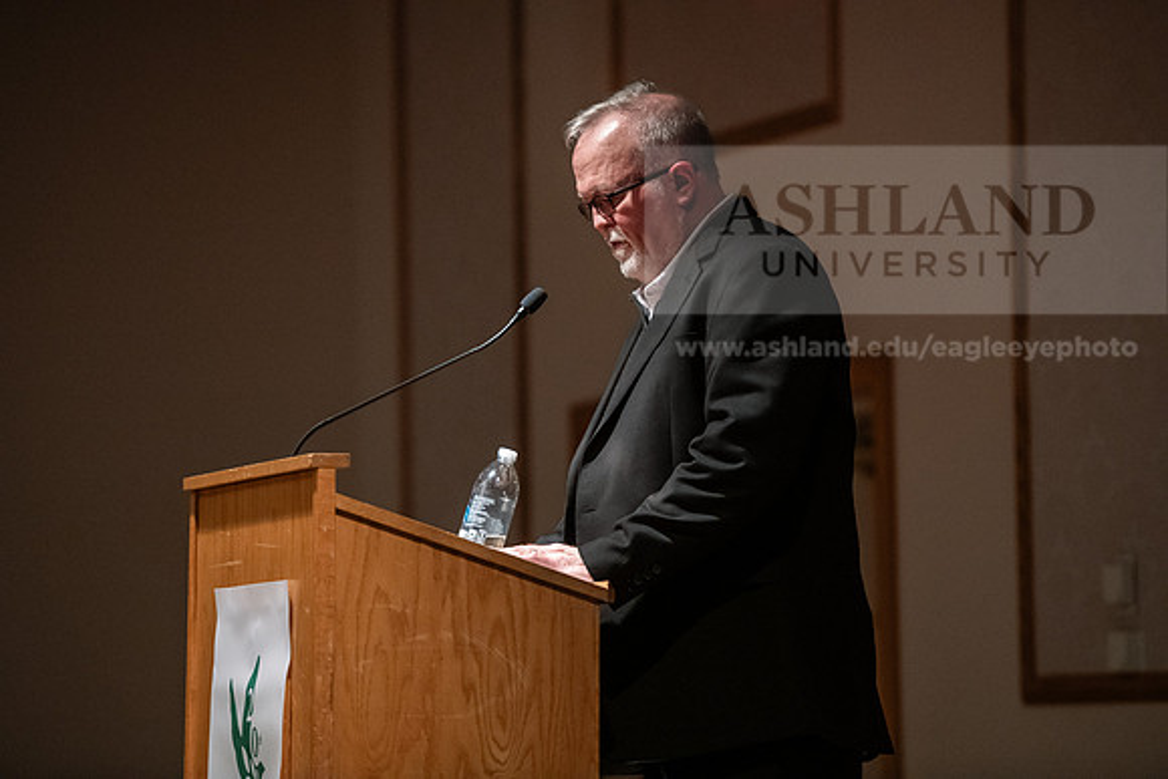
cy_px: 390
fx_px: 5679
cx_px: 584
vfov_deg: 7.9
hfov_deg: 11.7
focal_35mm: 175
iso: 4000
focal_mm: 175
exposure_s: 1/200
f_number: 3.2
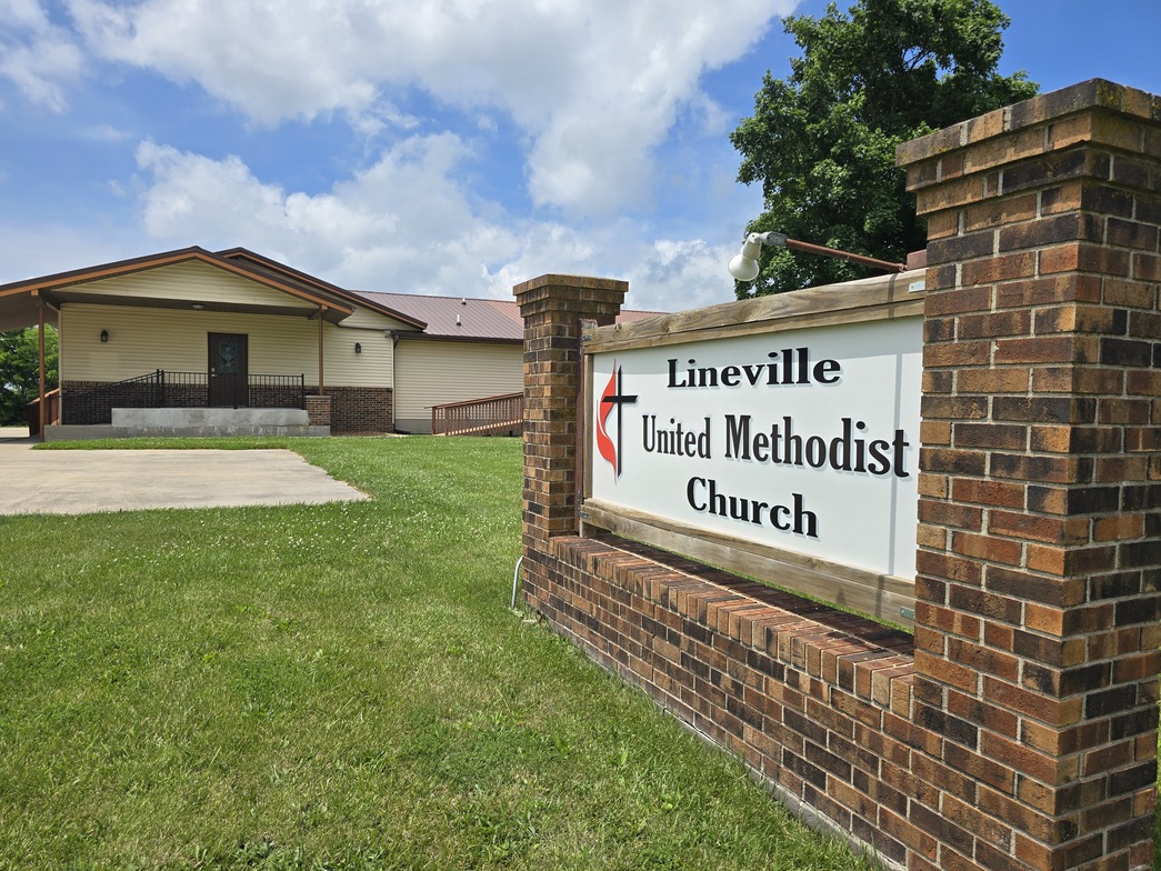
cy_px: 436
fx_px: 771
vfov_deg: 58.9
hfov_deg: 73.9
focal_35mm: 23
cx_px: 580
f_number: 1.7
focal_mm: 6.3
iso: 12
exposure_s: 1/1123
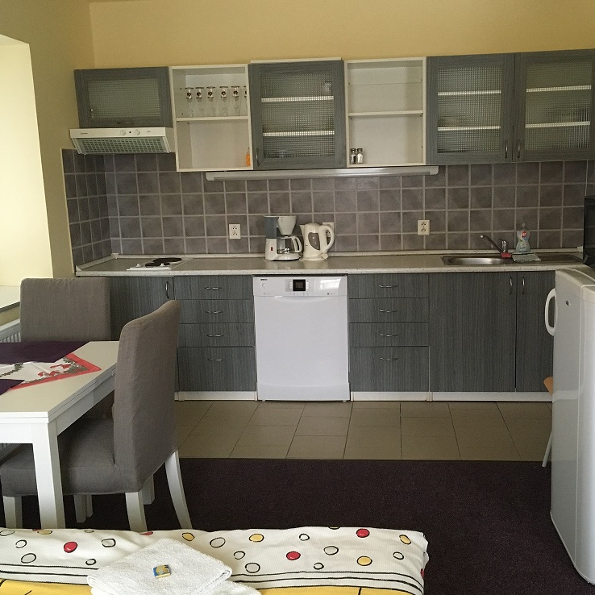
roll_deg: +1.4
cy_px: 291
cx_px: 338
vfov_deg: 47.2
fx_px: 681
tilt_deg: -11.8
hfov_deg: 47.1
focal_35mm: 35
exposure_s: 1/33
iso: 250
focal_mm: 4.15
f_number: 2.2
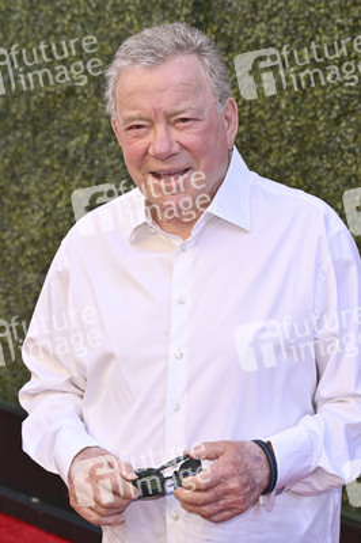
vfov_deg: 29.7
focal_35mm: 68
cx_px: 180
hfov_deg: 20.0
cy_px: 272
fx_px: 1025
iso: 640
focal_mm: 68
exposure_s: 1/250
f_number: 6.3
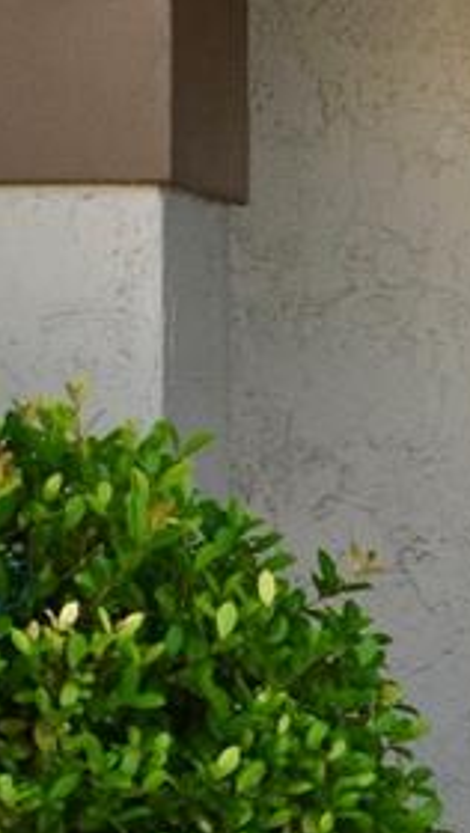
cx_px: 1083
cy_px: 916
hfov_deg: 6.6
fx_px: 3868
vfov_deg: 12.1
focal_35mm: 175
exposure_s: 1/1000
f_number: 4
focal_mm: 26
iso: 400
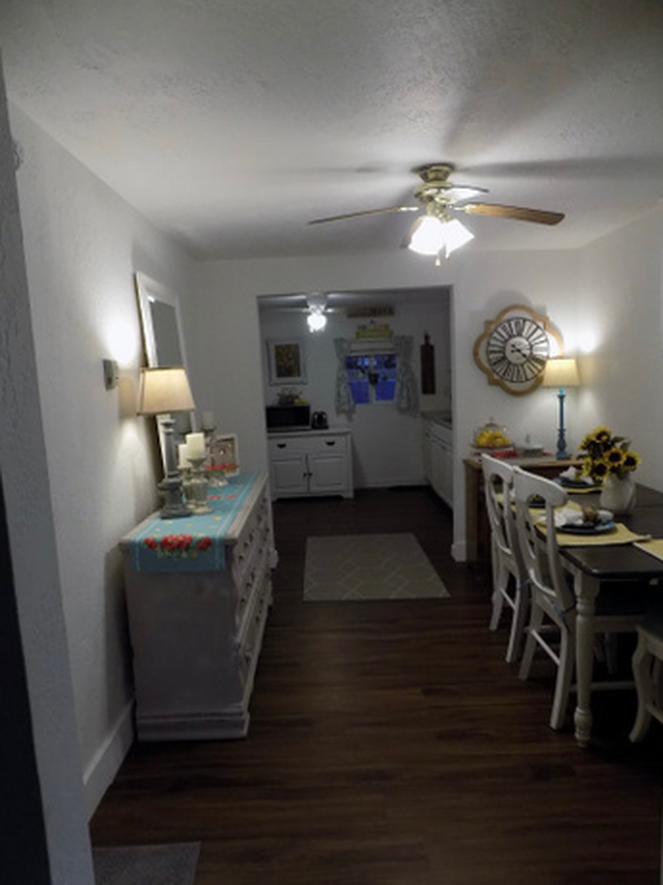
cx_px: 321
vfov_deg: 71.6
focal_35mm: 24
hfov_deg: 56.8
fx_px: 613
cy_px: 450
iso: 200
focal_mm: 4
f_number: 3.1
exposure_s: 1/30
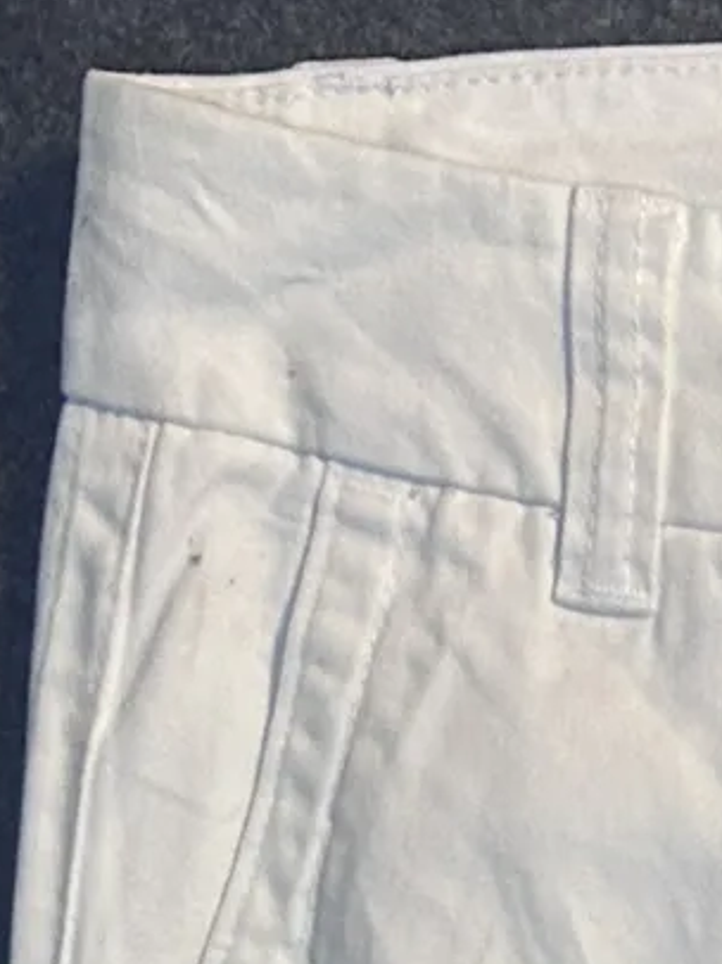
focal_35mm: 164
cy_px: 2878
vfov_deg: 9.5
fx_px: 4566
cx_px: 1408
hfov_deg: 8.6
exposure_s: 1/100
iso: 100
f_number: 1.5
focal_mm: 5.7
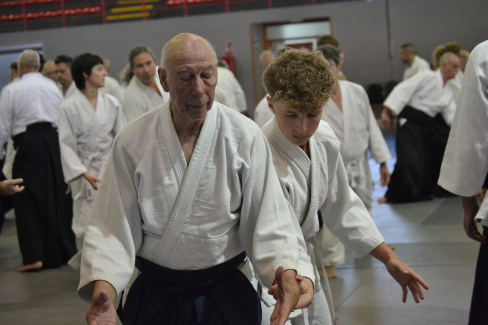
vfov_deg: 16.6
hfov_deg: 24.6
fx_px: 1118
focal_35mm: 82
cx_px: 244
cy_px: 162
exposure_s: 1/250
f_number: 4
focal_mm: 55
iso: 3200
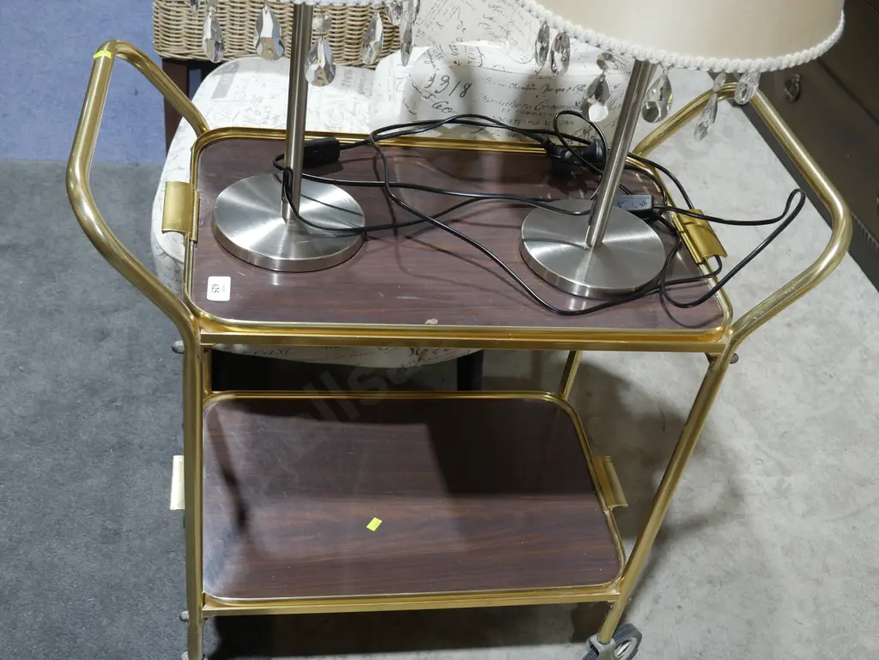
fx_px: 1016
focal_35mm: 40
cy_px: 330
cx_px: 440
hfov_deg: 46.8
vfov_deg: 36.0
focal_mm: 20
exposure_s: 1/60
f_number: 4.5
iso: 500
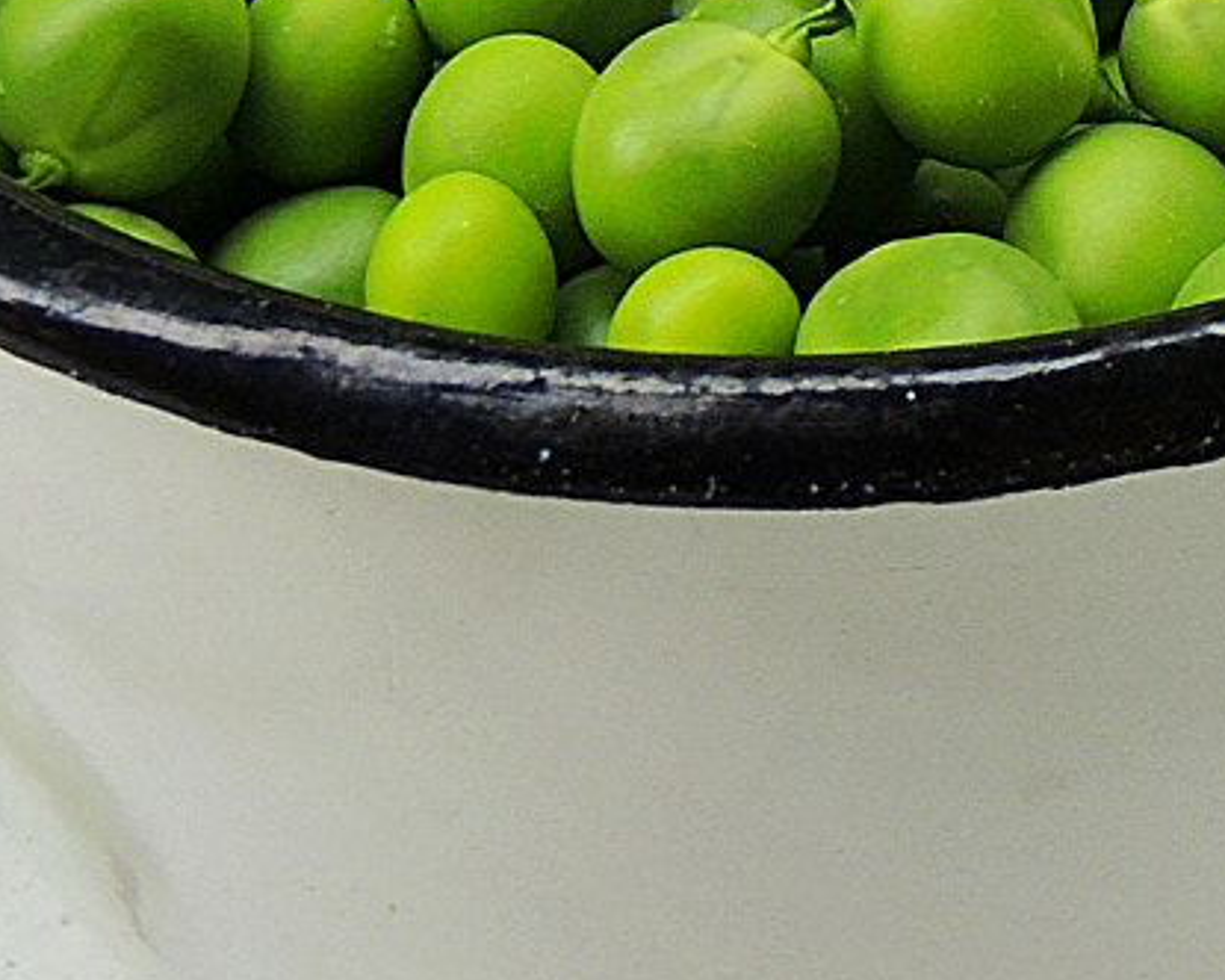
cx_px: 1361
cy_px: 74
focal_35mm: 188
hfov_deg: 10.1
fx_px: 6816
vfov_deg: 8.2
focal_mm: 8.9
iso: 140
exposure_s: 1/50
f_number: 3.6
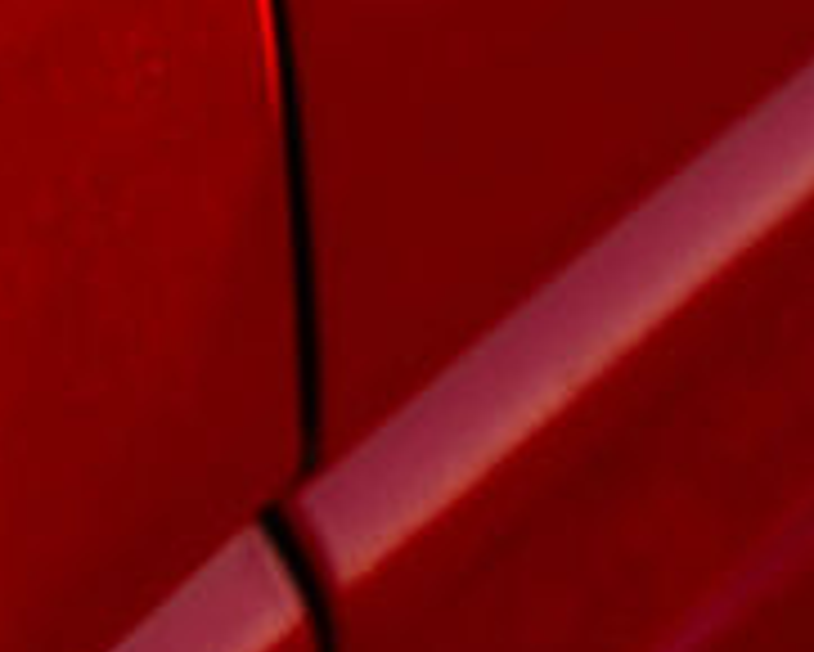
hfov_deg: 5.1
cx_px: -693
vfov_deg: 4.1
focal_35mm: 372
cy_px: -304
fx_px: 8967
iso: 200
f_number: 2.8
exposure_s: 1/1000
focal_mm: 70
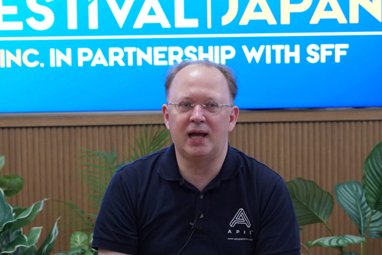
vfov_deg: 8.4
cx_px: 190
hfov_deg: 12.6
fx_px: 1727
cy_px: 173
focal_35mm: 163
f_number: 4
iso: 2000
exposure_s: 1/160
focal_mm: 75
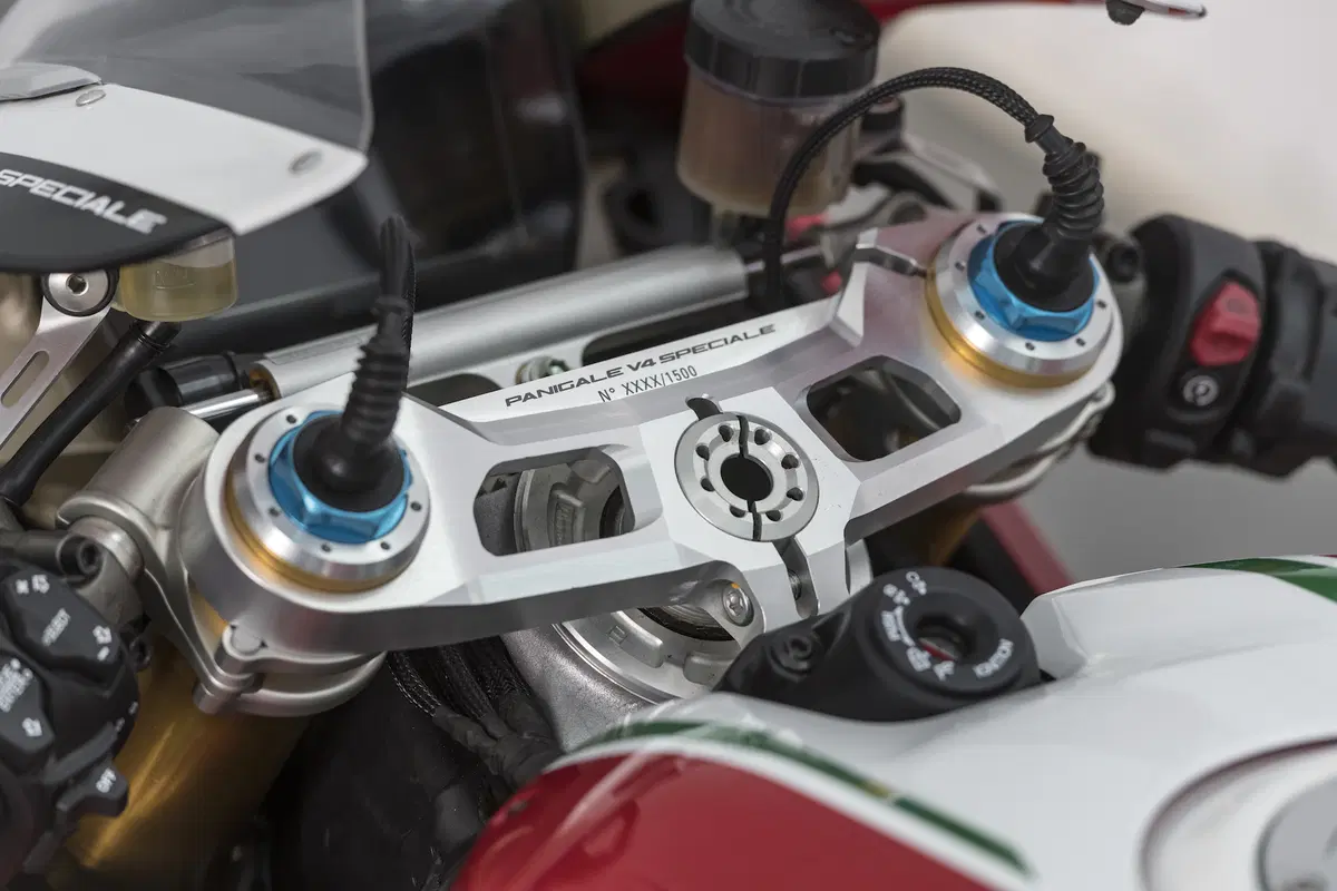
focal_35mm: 185
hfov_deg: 11.1
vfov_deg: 7.4
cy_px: 446
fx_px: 6870
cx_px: 668
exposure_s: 1/160
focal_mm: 185
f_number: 4
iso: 640
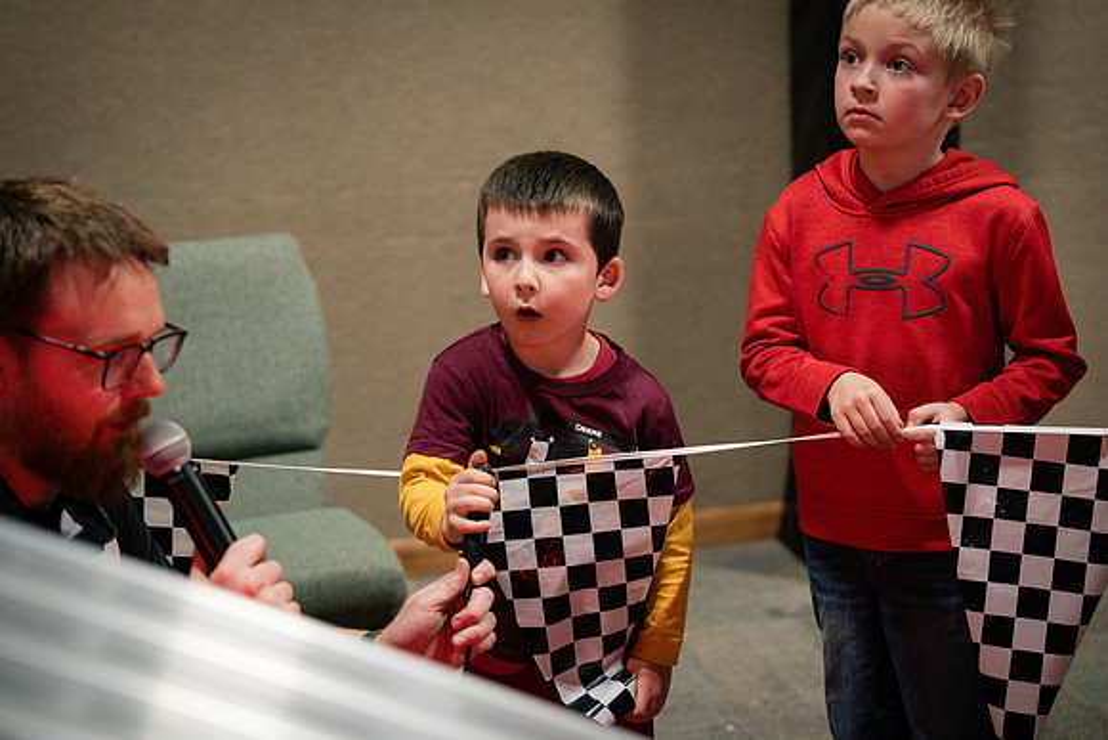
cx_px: 554
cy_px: 370
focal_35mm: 70
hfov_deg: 28.8
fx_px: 2155
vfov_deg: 19.5
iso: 2500
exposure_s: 1/320
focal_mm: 70
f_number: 2.8
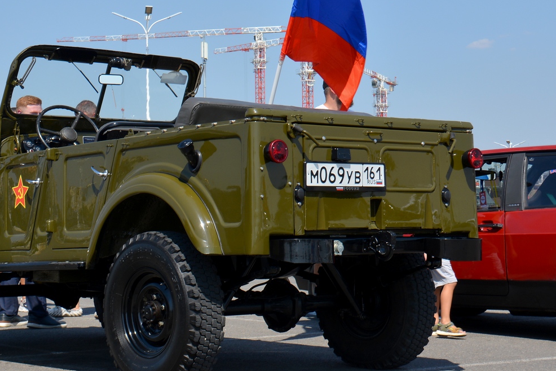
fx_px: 1128
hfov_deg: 27.5
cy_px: 134
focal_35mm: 73
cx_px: 176
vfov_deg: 18.6
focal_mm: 32
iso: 100
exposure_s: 1/320
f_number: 9
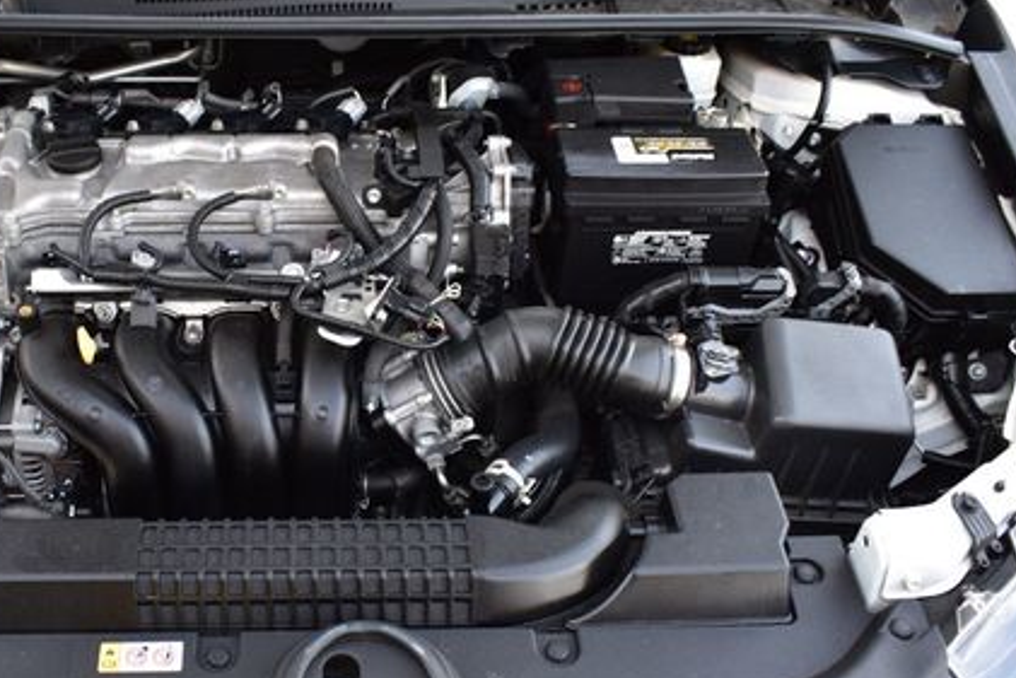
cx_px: 350
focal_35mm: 41
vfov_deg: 32.7
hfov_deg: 46.7
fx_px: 1157
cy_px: 355
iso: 400
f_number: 6.3
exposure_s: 1/20
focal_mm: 18
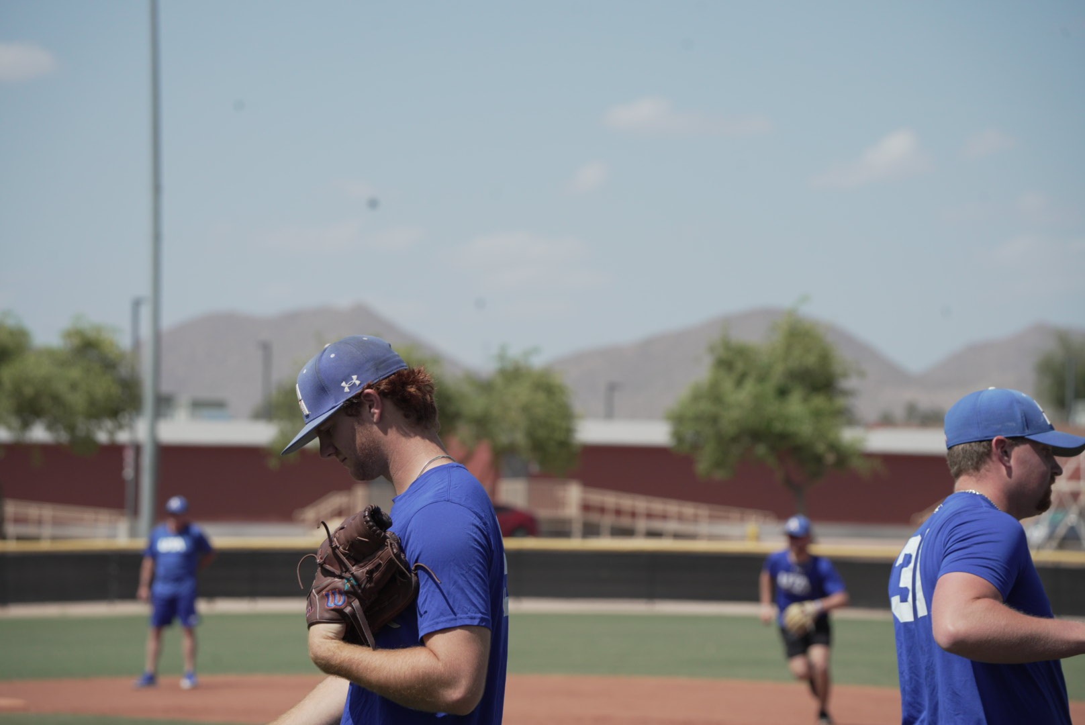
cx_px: 542
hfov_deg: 11.8
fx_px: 5248
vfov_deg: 7.9
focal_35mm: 174
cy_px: 362
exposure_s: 1/2500
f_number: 7.1
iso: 640
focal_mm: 174
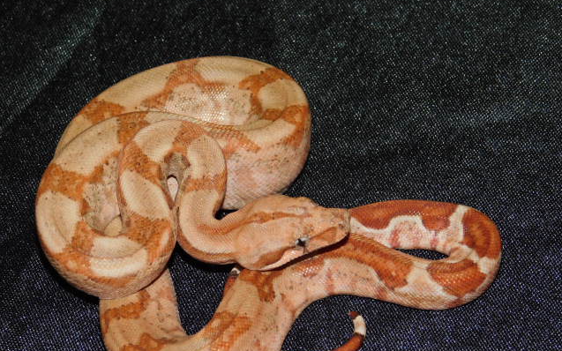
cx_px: 281
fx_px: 2772
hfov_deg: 11.6
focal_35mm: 181
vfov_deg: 7.2
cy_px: 205
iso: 200
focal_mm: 30.1
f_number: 5.3
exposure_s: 1/60
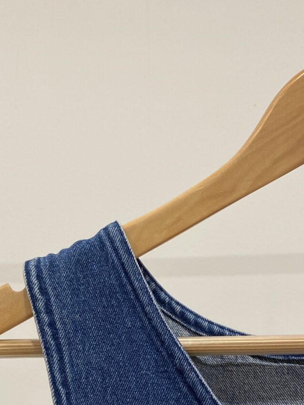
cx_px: 117
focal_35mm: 63
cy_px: 360
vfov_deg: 29.5
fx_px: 738
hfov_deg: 23.2
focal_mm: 4.25
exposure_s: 1/60
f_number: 1.8
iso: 64
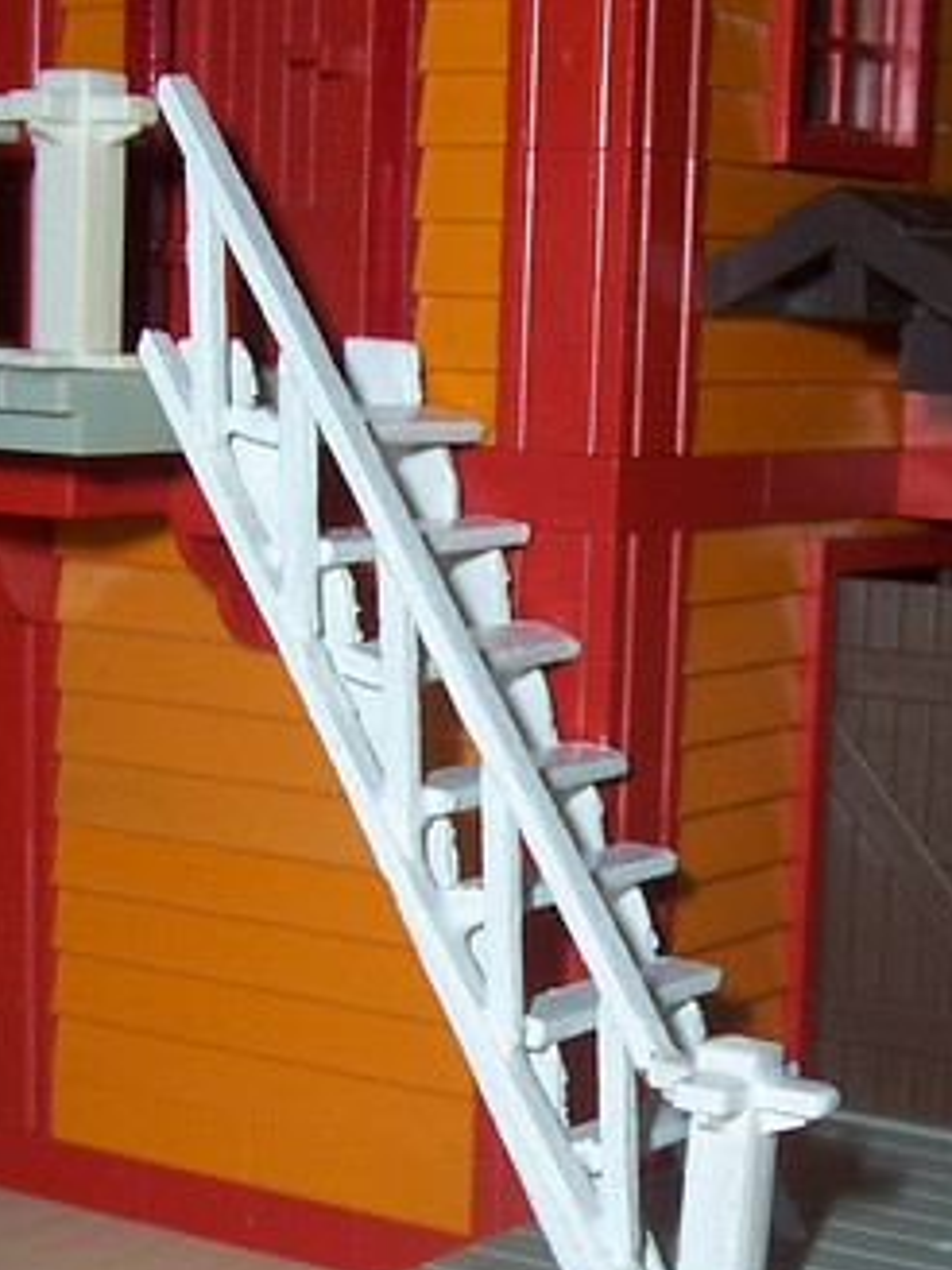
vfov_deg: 23.3
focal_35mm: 83
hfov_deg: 17.7
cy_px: 952
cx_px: 697
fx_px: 3044
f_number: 2.7
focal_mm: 5.6
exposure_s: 1/60
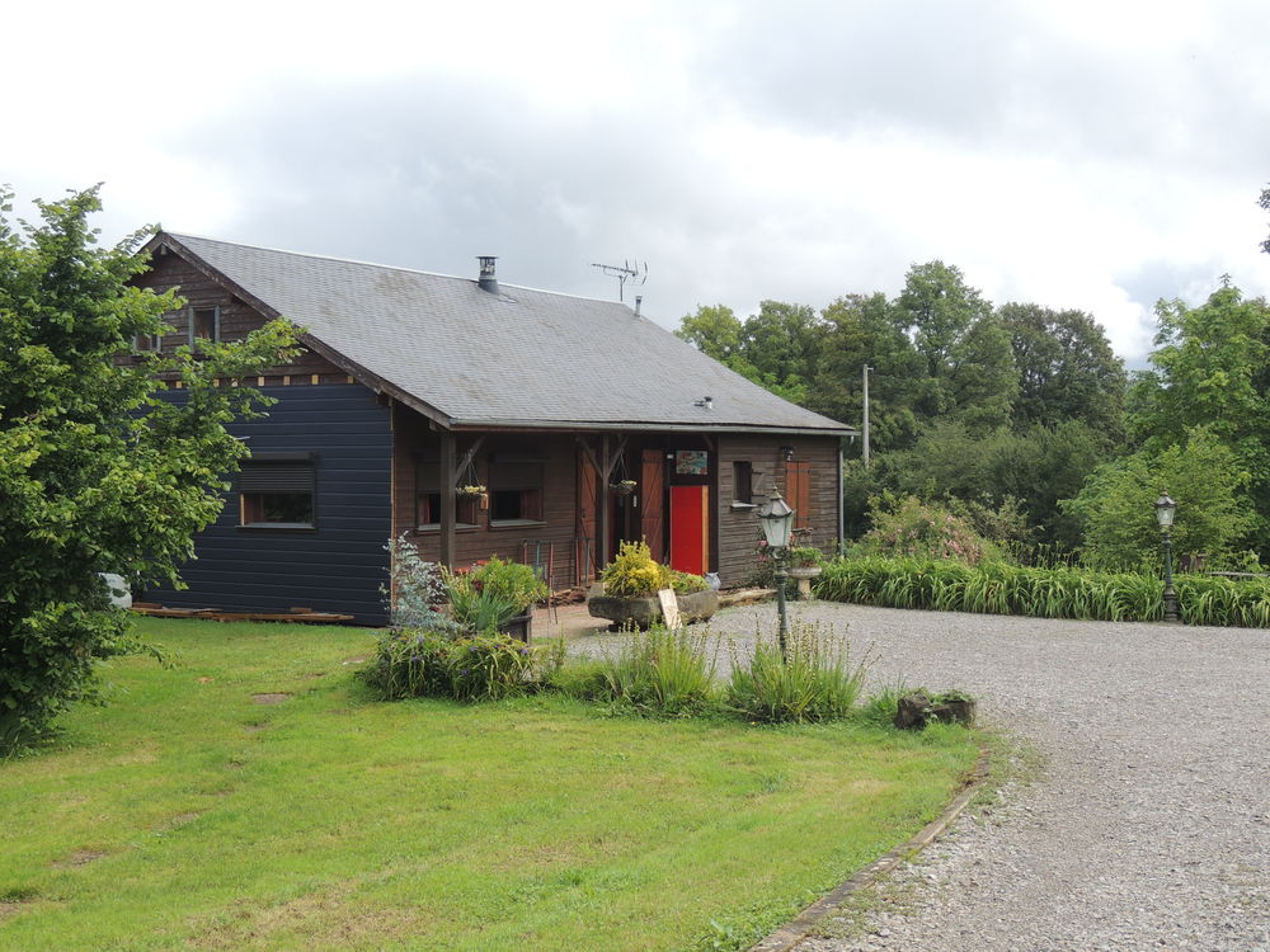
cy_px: 476
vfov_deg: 30.9
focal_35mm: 47
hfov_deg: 40.4
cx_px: 635
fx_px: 1724
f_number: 3.5
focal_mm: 8.3
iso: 100
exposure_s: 1/400
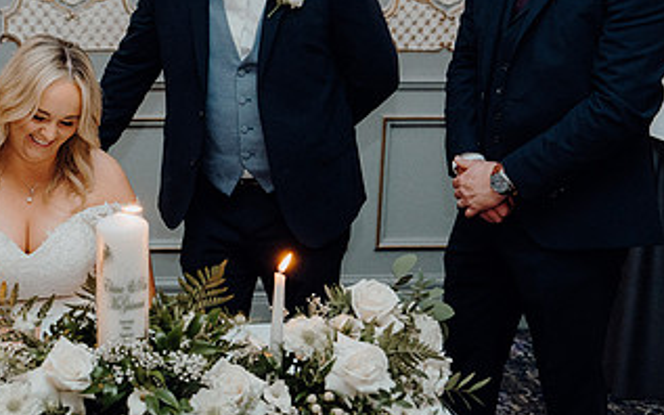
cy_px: 179
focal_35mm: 69
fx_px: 1248
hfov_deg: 28.7
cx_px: 75
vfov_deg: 18.9
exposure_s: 1/160
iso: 2500
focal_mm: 37
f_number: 3.5
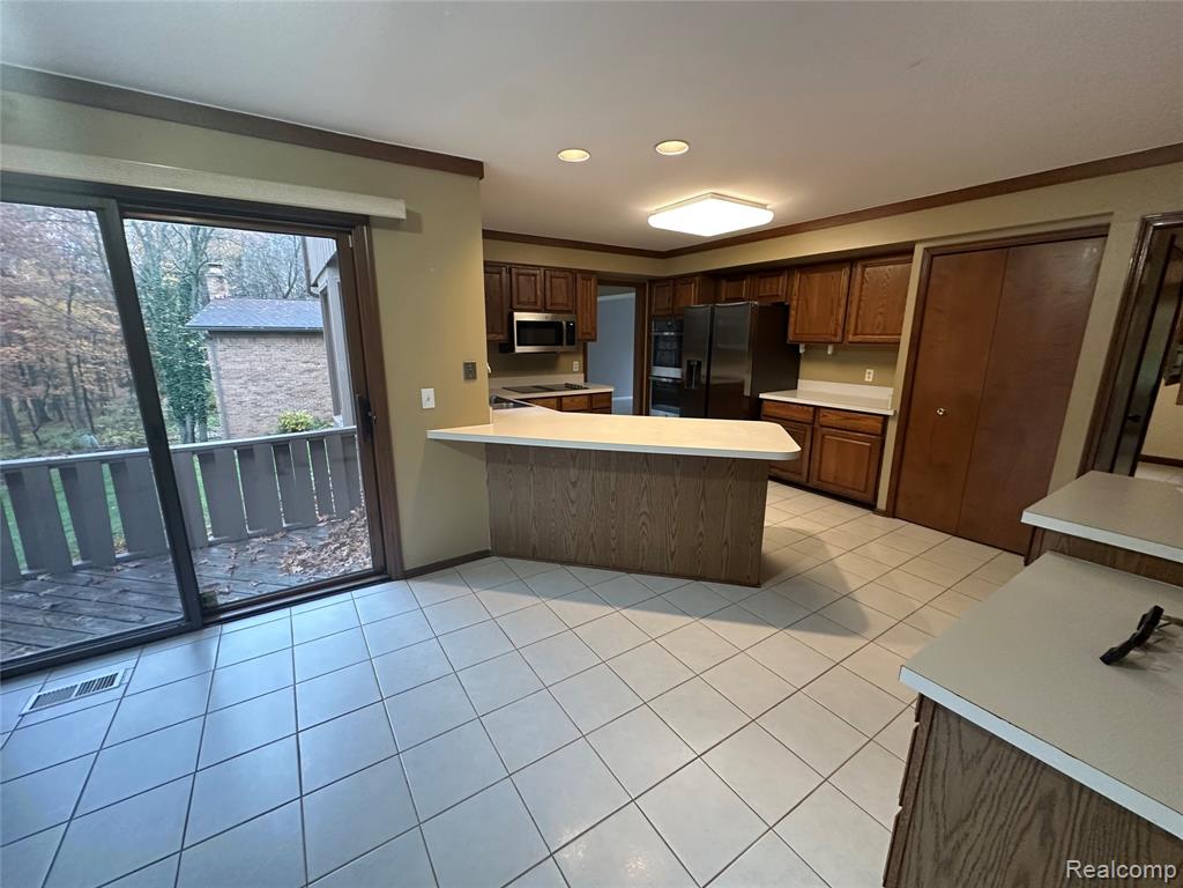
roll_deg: -0.3
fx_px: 478
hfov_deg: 102.1
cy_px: 444
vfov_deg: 85.7
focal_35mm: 14
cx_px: 592
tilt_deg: -14.6
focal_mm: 2.22
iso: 320
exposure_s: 1/60
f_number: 2.2
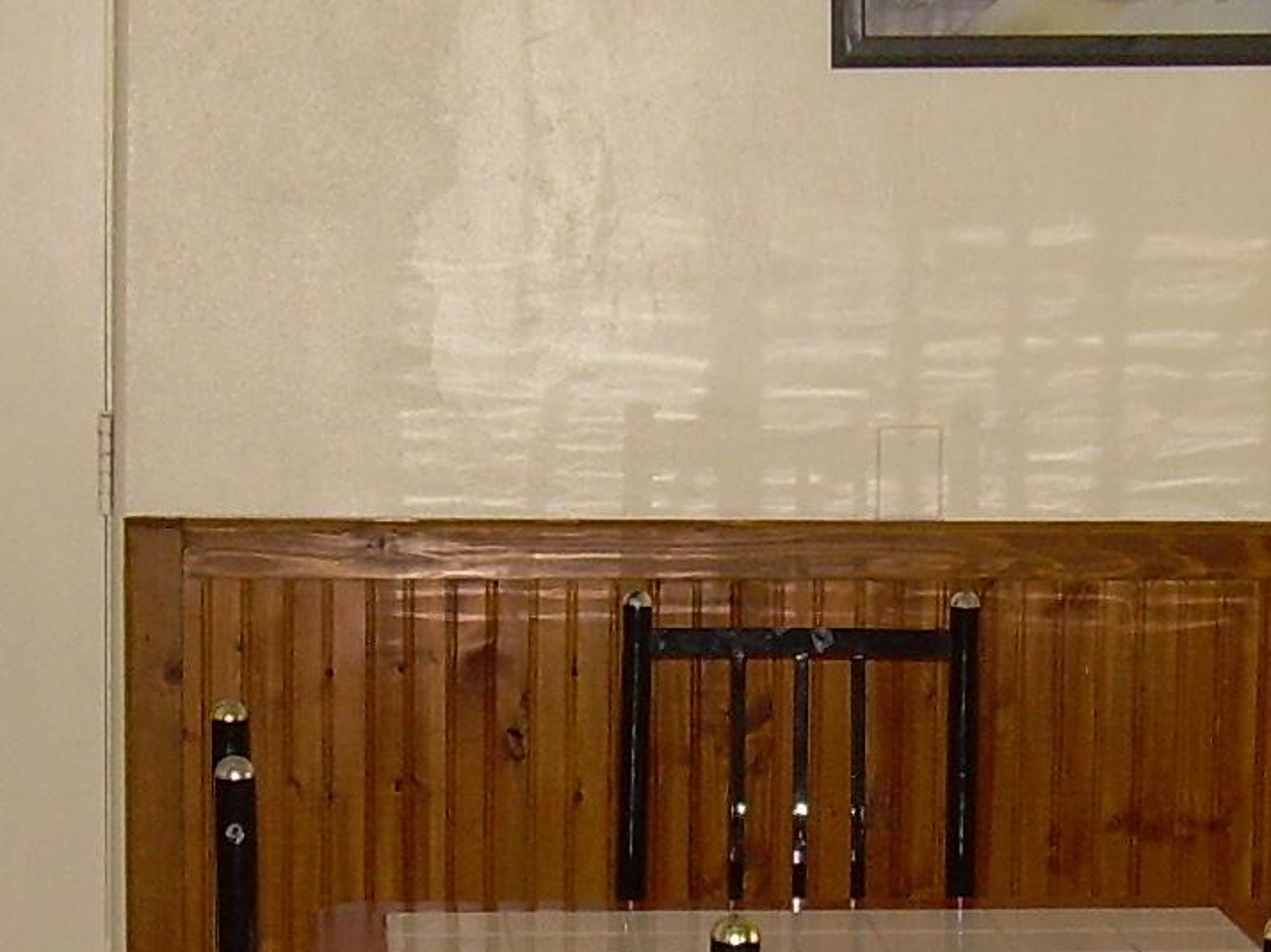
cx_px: 650
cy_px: 500
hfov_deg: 16.3
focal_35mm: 121
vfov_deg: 12.2
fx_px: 4441
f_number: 2.8
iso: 84
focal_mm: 6.3
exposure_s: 1/60
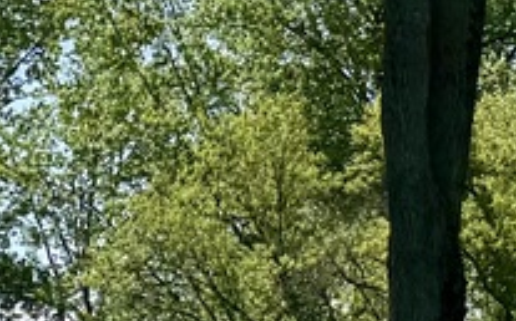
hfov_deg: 11.2
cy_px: 784
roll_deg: +1.9
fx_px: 2487
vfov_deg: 7.0
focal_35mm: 177
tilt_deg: -3.4
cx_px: -332
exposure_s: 1/7353
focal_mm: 6.76
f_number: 1.78
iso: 80
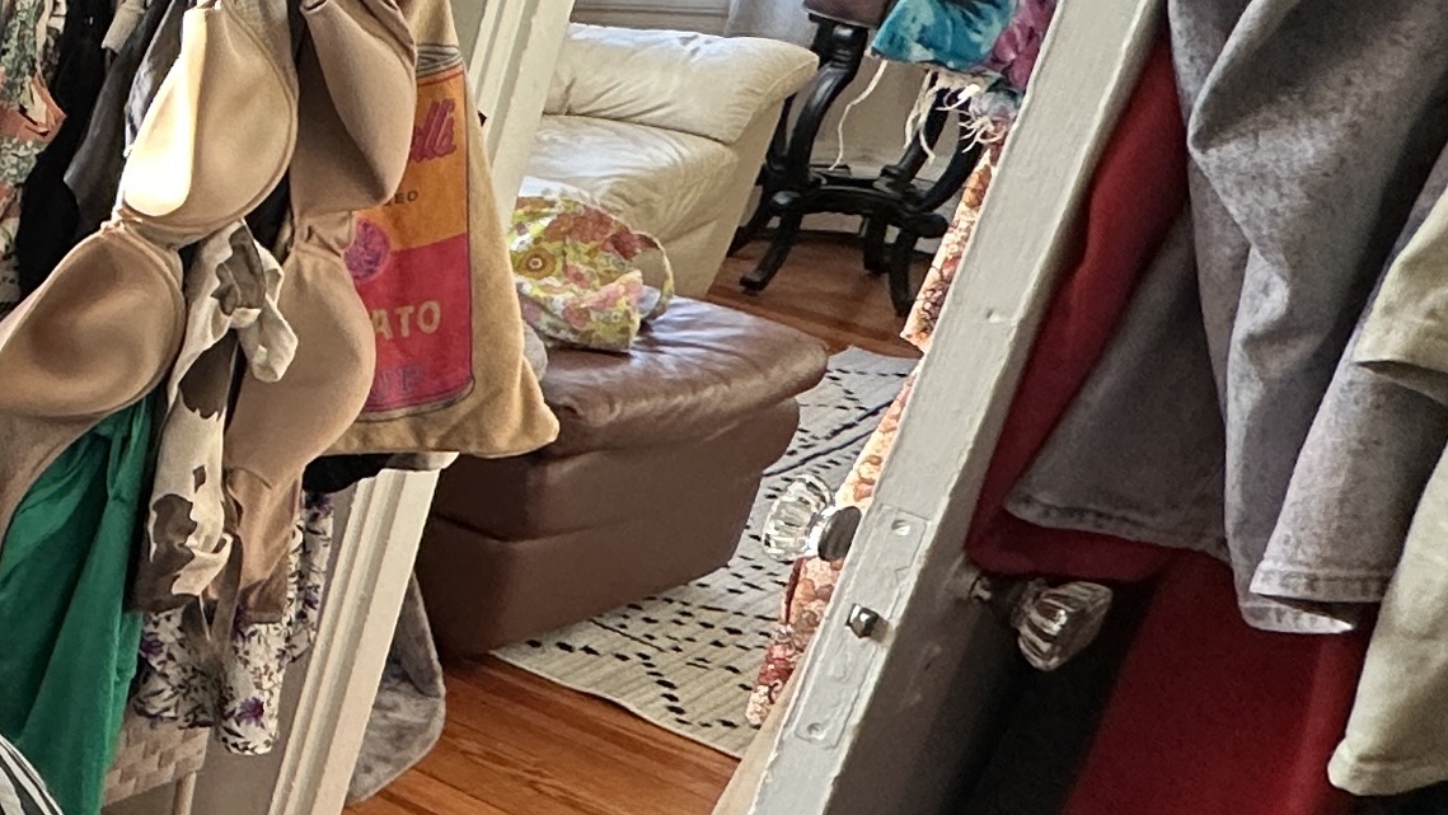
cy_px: 533
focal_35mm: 54
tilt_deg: -25.5
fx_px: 2074
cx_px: -578
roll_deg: -2.9
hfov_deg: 28.8
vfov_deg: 22.2
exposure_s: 1/99
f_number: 2.2
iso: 160
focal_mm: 2.22
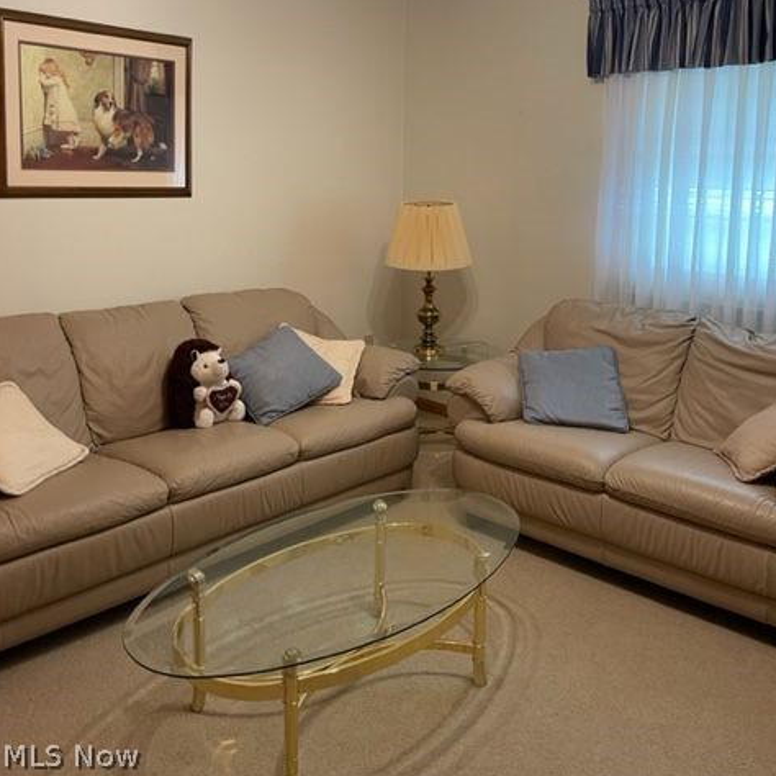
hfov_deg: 52.5
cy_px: 255
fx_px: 786
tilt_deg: -7.7
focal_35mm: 31
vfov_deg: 51.5
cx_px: 388
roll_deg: -0.7
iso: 125
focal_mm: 5.1
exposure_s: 1/60
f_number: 1.6
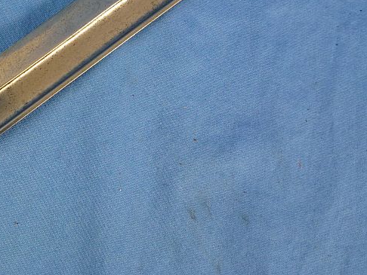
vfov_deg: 19.8
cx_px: 66
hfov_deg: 25.8
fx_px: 785
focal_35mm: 74
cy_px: 67
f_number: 4
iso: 250
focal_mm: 8
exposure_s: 1/80
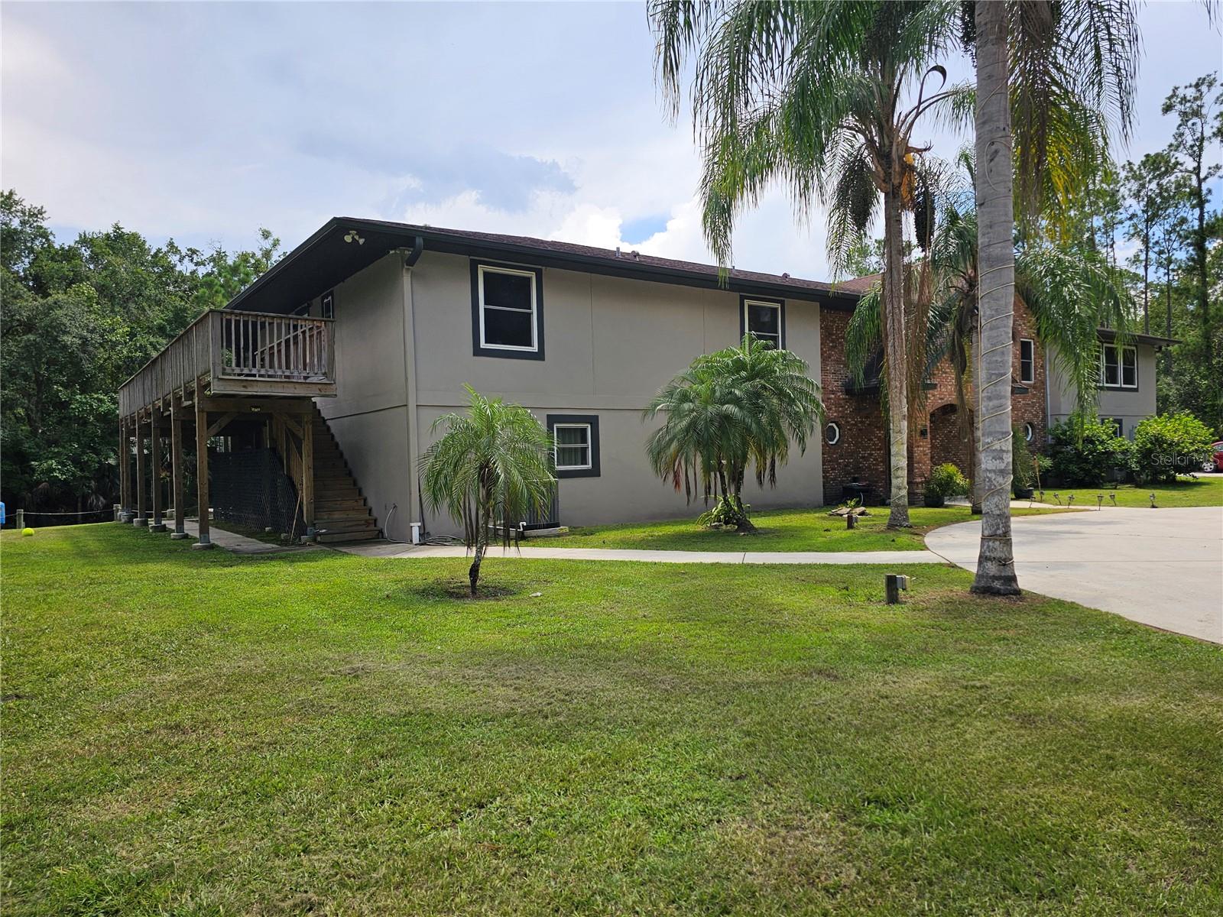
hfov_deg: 73.9
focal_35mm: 23
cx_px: 612
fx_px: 813
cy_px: 458
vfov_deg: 58.9
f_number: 1.7
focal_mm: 6.3
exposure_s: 1/467
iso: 10
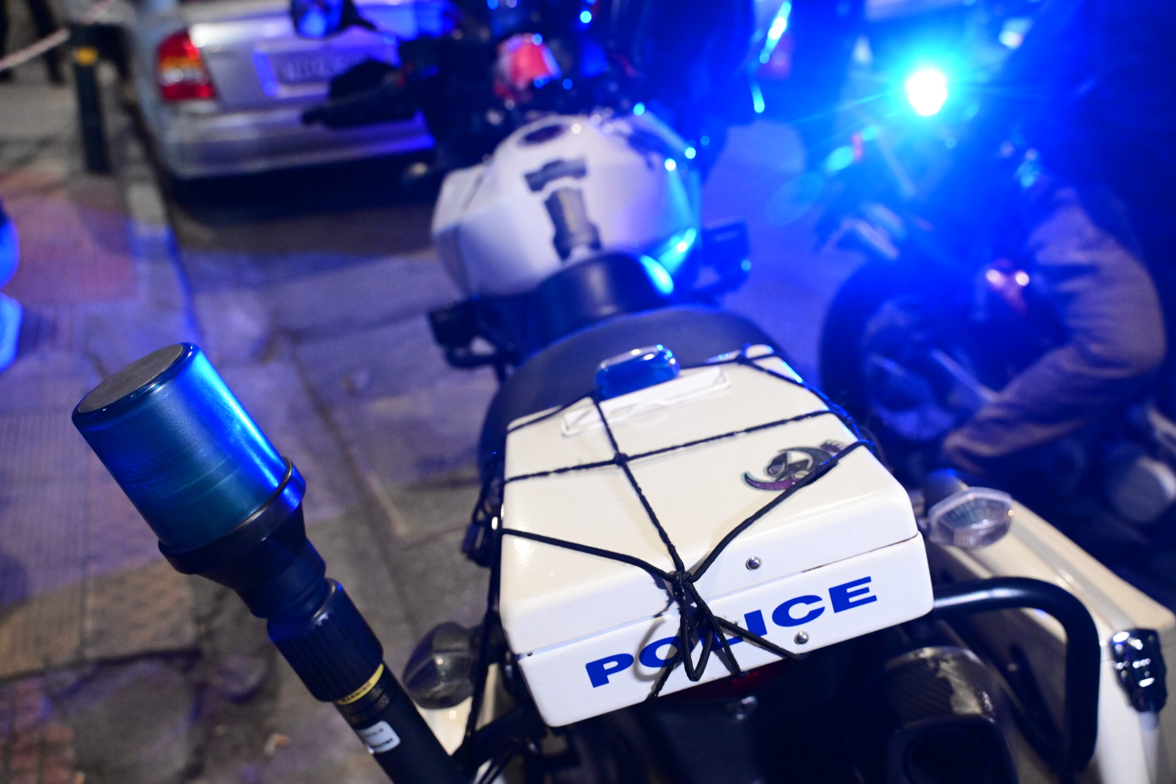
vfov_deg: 46.4
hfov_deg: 65.5
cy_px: 392
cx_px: 588
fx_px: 915
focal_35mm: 28
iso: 10000
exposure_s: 1/160
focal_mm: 28
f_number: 4
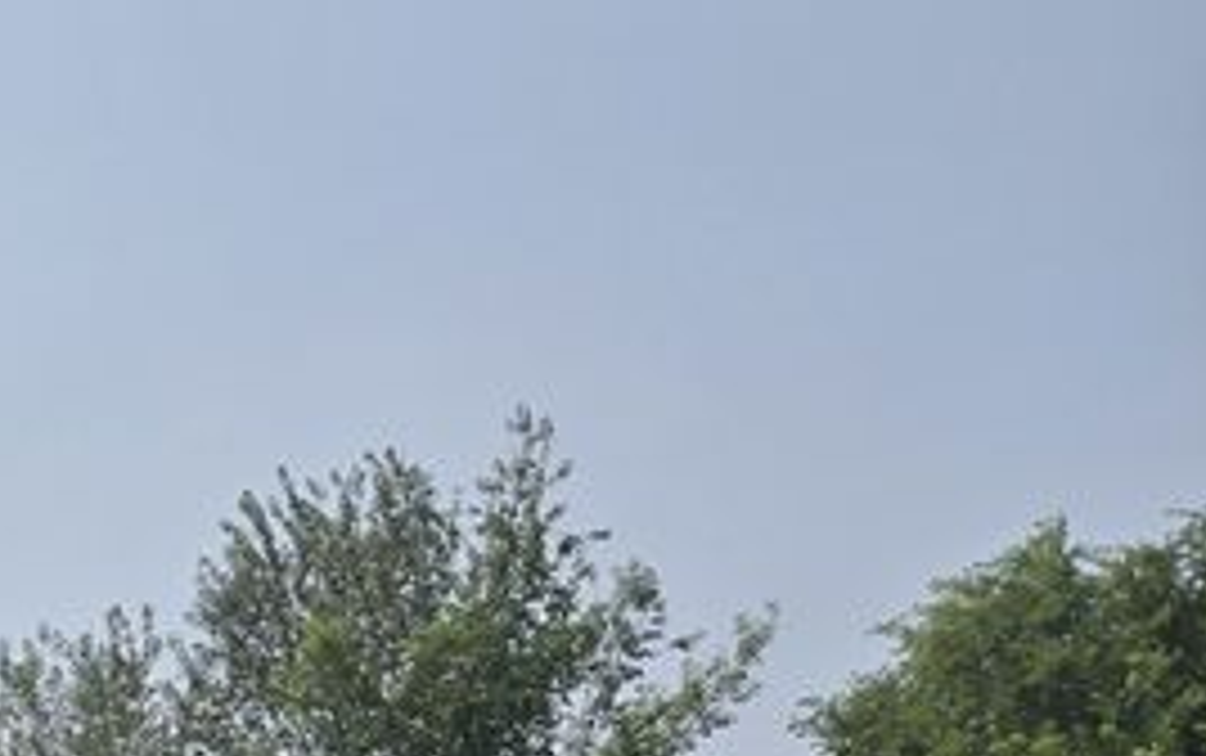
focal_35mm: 93
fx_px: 3059
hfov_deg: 17.4
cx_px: -1062
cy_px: 1210
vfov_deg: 13.1
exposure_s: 1/2921
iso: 25
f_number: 1.8
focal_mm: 5.4
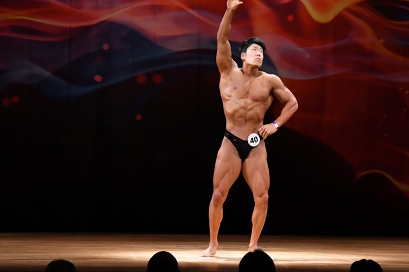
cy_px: 125
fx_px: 2509
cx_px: 200
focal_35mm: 221
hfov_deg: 9.3
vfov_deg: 6.2
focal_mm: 122
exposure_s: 1/400
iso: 4000
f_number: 5.6
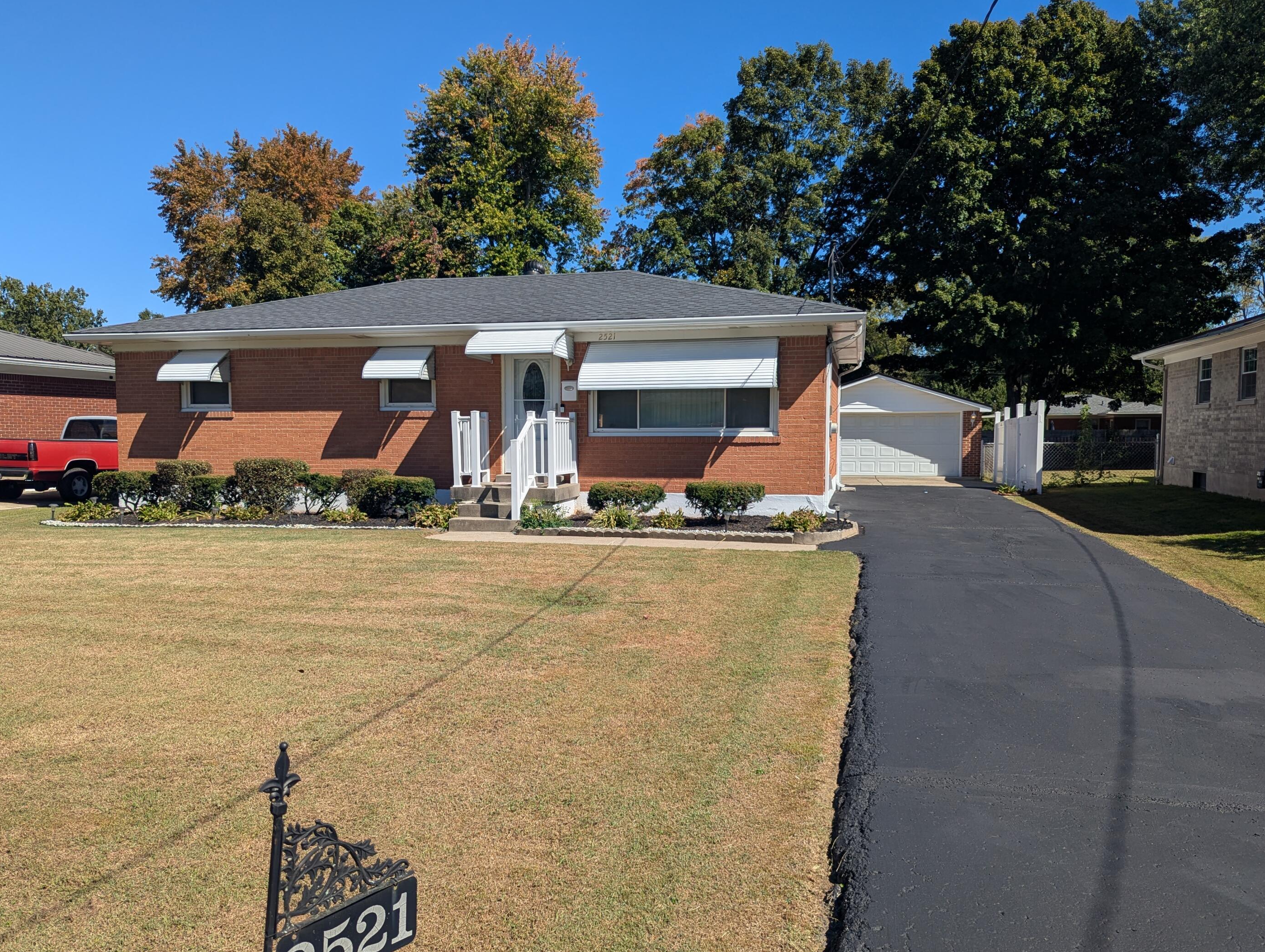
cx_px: 619
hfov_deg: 67.2
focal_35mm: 26
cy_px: 499
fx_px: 951
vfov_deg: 53.1
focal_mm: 6.81
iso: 42
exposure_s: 1/2833
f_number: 1.85
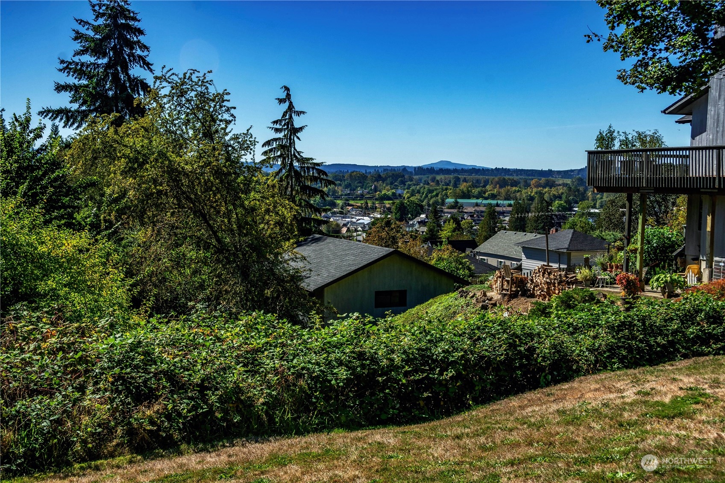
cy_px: 242
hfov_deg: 45.0
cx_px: 362
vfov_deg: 30.8
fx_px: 876
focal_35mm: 44
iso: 100
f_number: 8
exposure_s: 1/160
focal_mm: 29
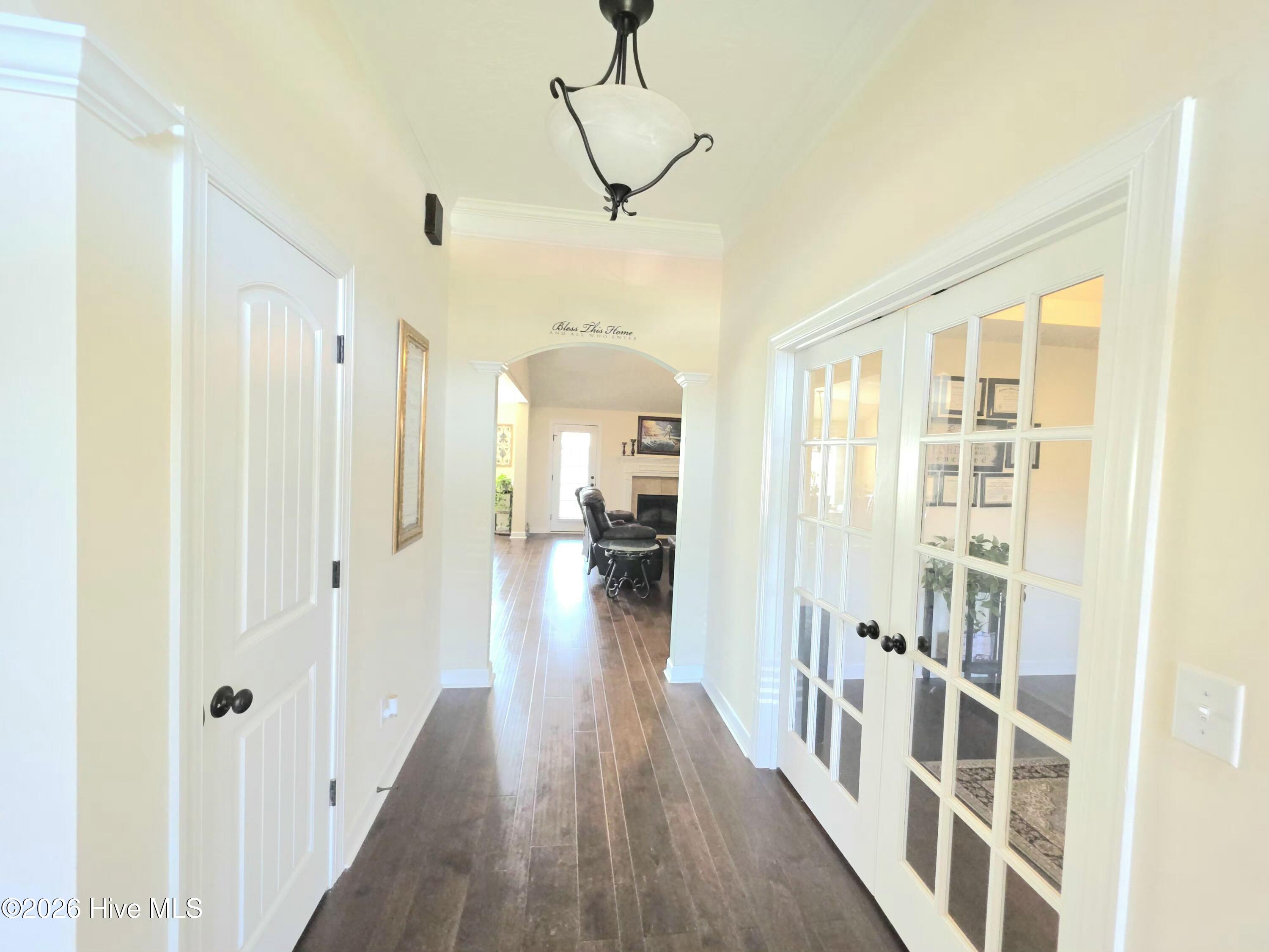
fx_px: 477
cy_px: 476
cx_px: 634
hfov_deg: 106.2
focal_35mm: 13
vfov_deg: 89.9
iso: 200
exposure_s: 1/60.2
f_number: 1.9
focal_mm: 2.2
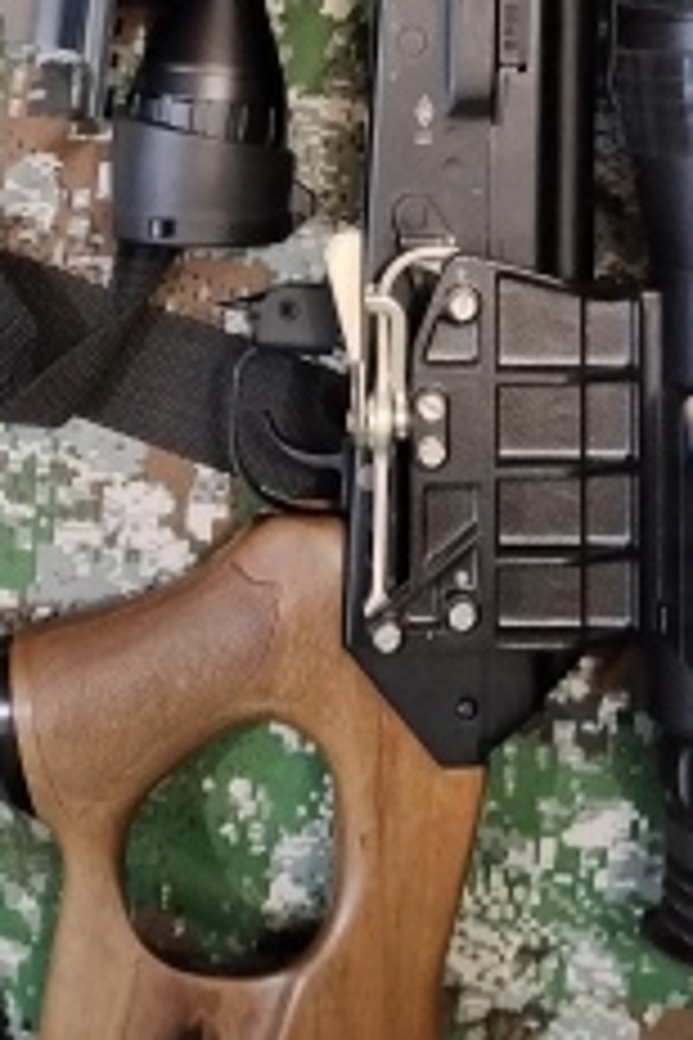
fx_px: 1761
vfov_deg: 30.7
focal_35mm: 61
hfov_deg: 22.3
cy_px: 16
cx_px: 374
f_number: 1.8
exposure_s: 1/17
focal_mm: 4.22
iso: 1000
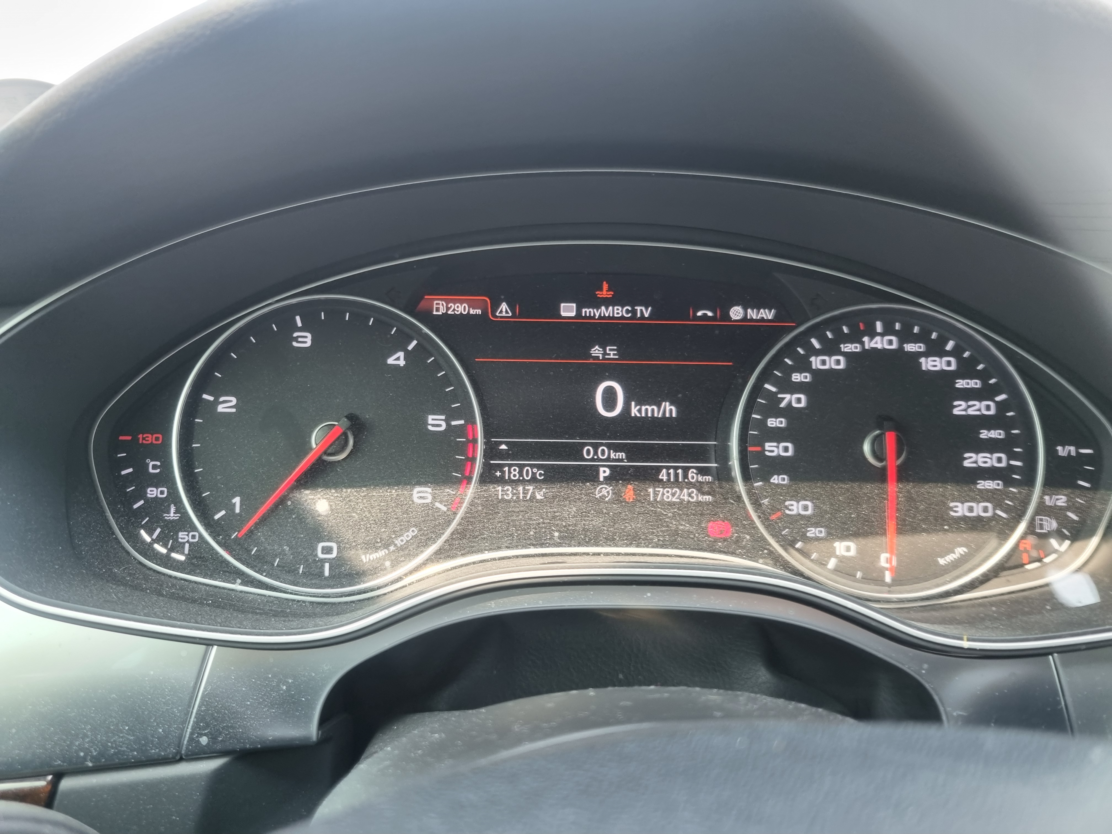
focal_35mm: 26
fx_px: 835
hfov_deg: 67.3
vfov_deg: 53.1
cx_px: 556
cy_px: 417
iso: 160
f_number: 1.8
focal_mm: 5.4
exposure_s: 1/120
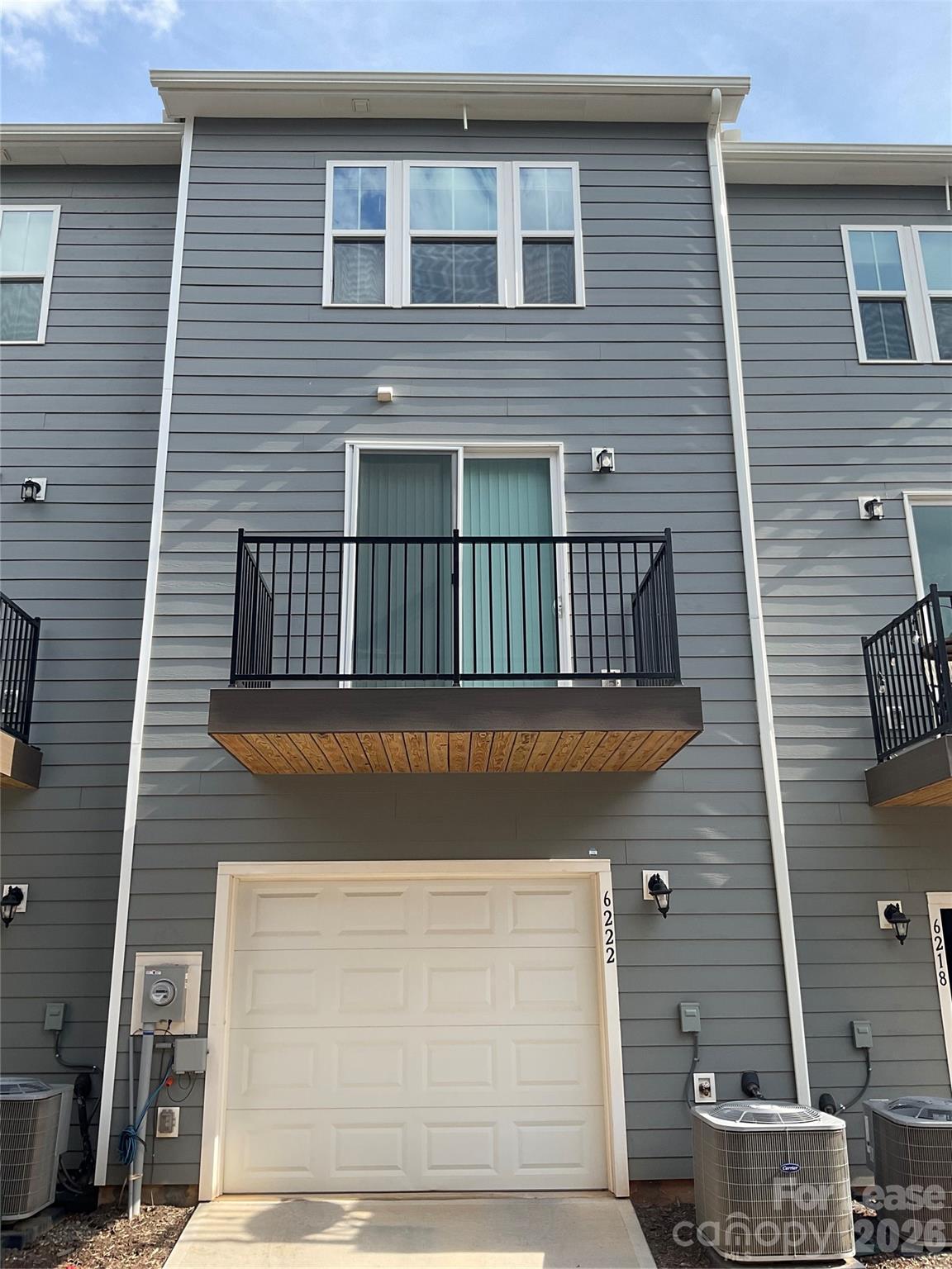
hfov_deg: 48.2
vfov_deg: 61.7
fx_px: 1063
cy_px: 634
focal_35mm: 29
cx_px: 476
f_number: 1.8
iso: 16
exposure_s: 1/635
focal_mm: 3
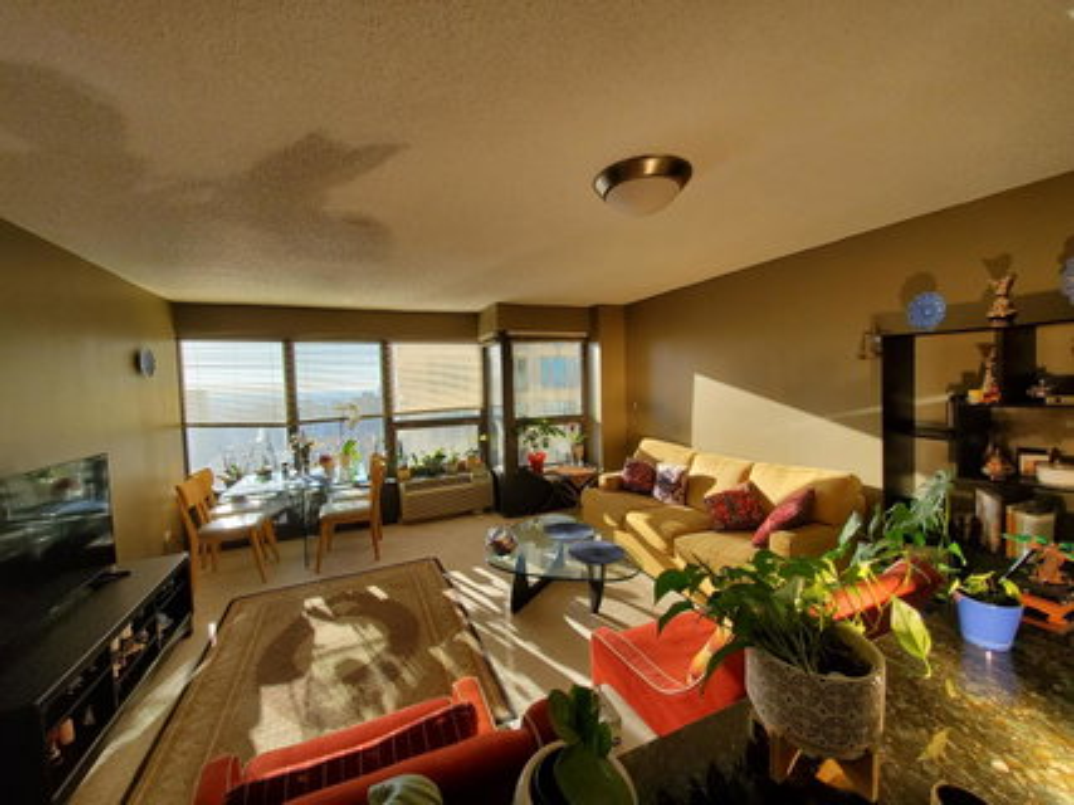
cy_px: 402
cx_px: 537
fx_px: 403
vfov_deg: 89.9
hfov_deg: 106.2
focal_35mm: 13
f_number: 2.2
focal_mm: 1.8
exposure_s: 1/184
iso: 50
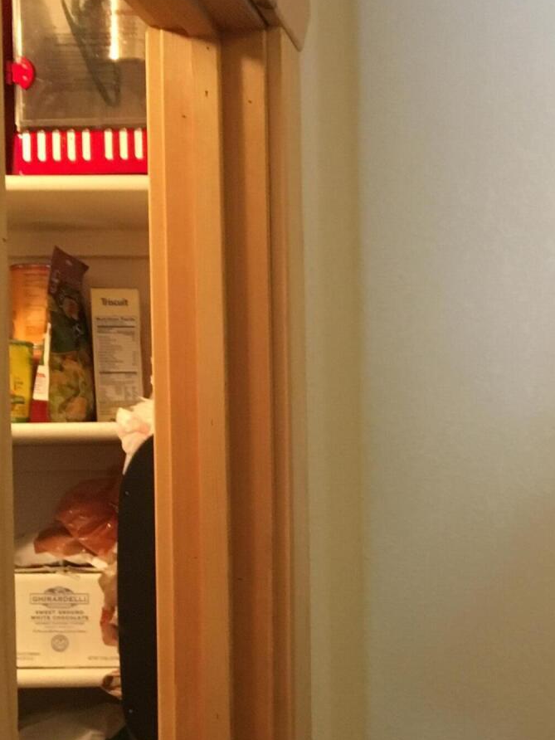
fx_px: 1390
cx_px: 582
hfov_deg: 21.6
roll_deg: +0.5
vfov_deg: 29.3
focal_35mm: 65
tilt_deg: -2.9
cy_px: 557
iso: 200
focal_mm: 4.15
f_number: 2.2
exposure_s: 1/17
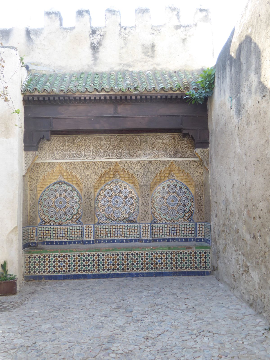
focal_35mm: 36
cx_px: 135
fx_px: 374
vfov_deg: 51.4
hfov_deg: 39.7
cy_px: 180
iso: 100
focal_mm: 6.3
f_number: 3.7
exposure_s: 1/60
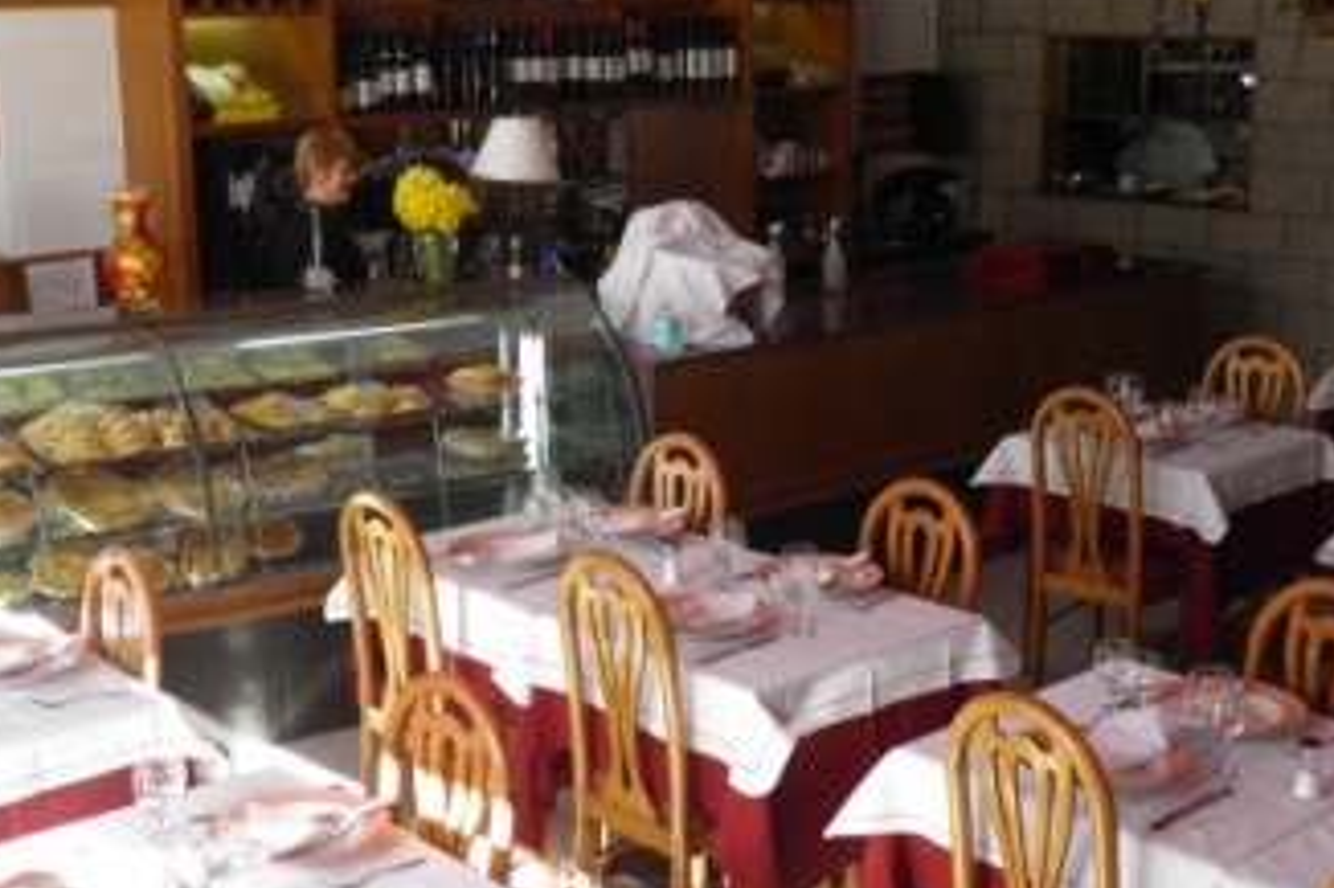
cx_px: 622
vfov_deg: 27.0
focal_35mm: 50
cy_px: 475
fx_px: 1852
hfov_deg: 39.6
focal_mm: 6.3
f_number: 3.1
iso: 64
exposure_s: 1/30
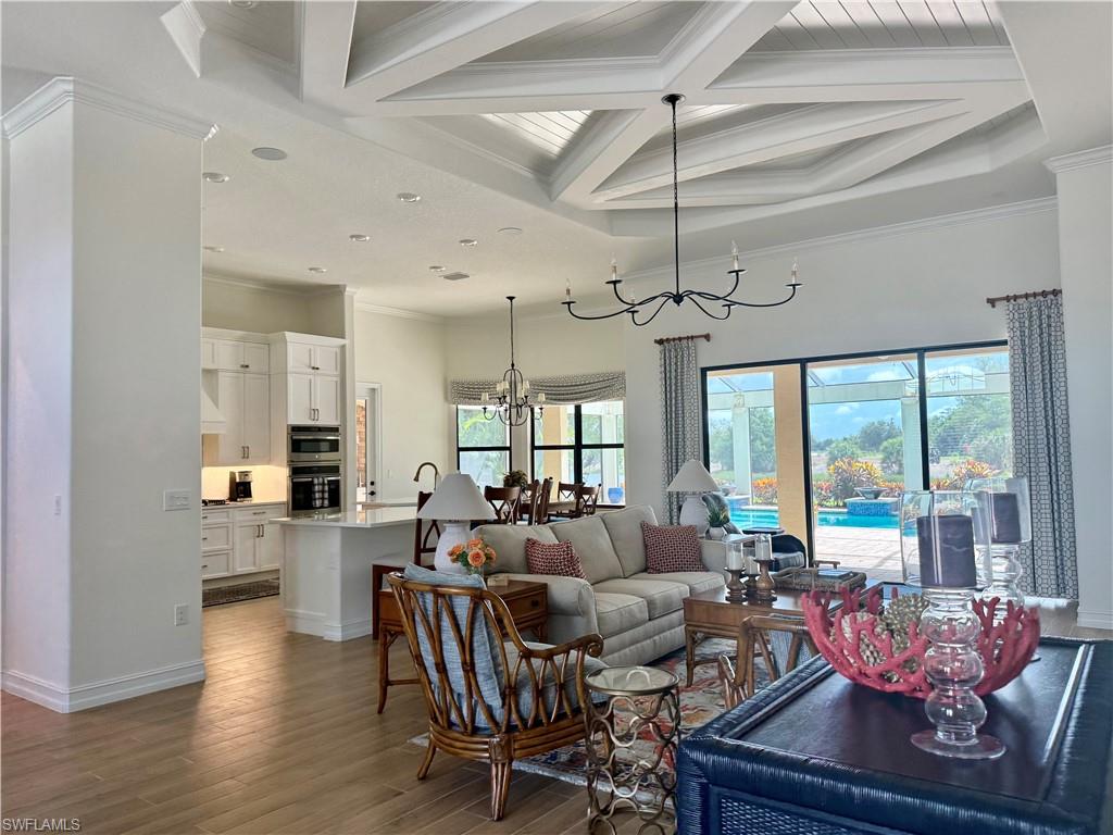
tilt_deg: +3.3
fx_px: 772
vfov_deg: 56.8
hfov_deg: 71.6
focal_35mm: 24
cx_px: 556
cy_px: 418
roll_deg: -0.4
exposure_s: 1/120
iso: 125
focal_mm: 6.76
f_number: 1.78
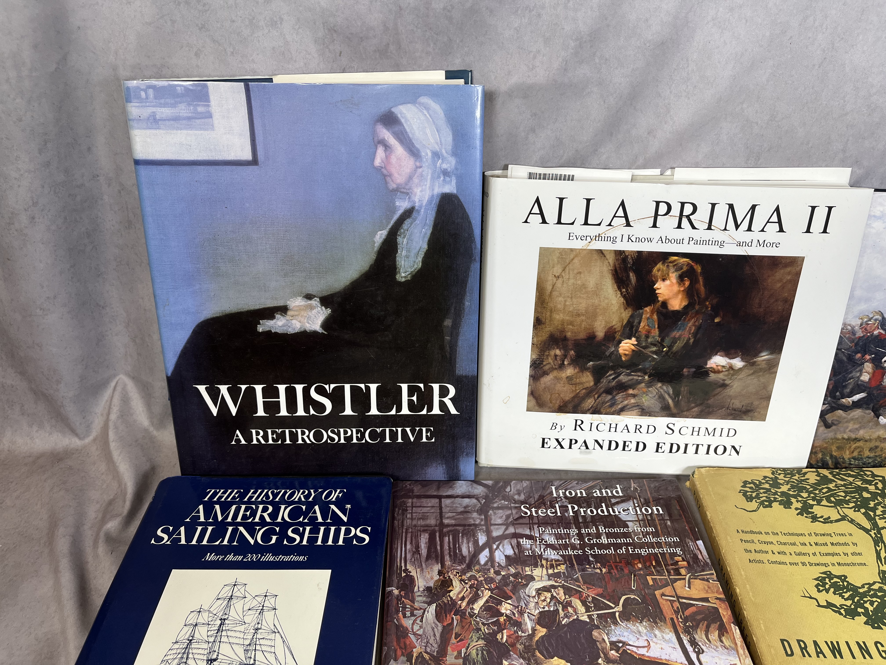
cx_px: 443
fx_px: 665
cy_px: 332
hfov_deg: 67.3
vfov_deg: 53.1
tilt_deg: -30.7
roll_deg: +0.1
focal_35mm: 26
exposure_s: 1/657
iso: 50
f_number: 1.6
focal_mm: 5.1
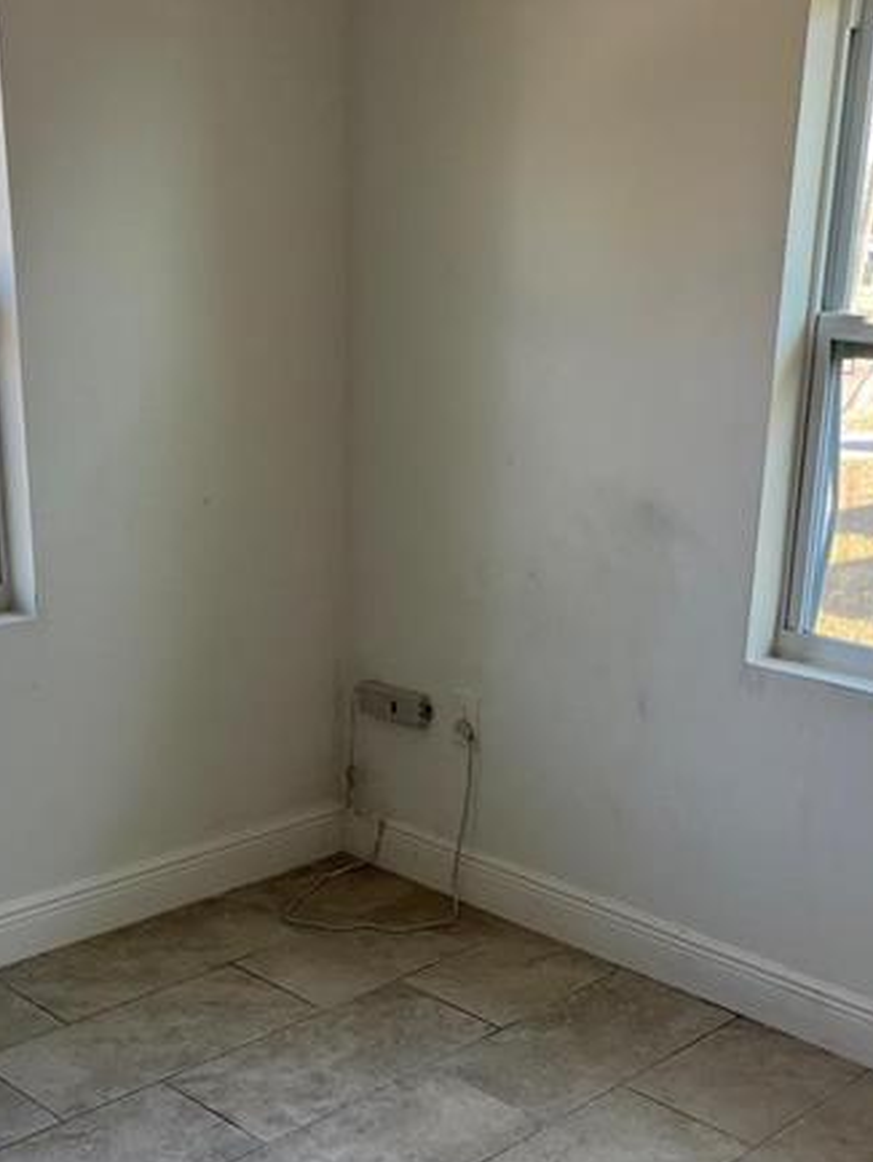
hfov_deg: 31.5
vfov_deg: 40.5
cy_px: 809
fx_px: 1545
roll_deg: -1.3
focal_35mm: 46
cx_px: 482
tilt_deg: -20.5
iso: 80
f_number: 1.6
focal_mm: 5.1
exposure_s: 1/121
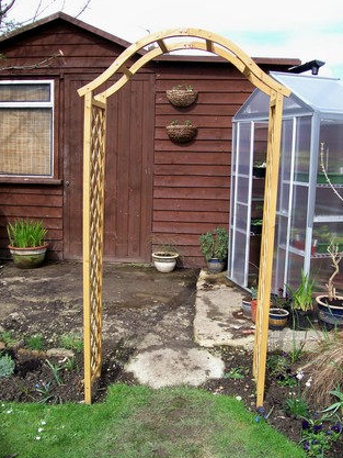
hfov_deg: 37.7
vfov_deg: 49.0
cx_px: 168
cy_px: 221
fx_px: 502
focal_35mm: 38
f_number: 2.7
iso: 80
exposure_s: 1/603
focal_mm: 6
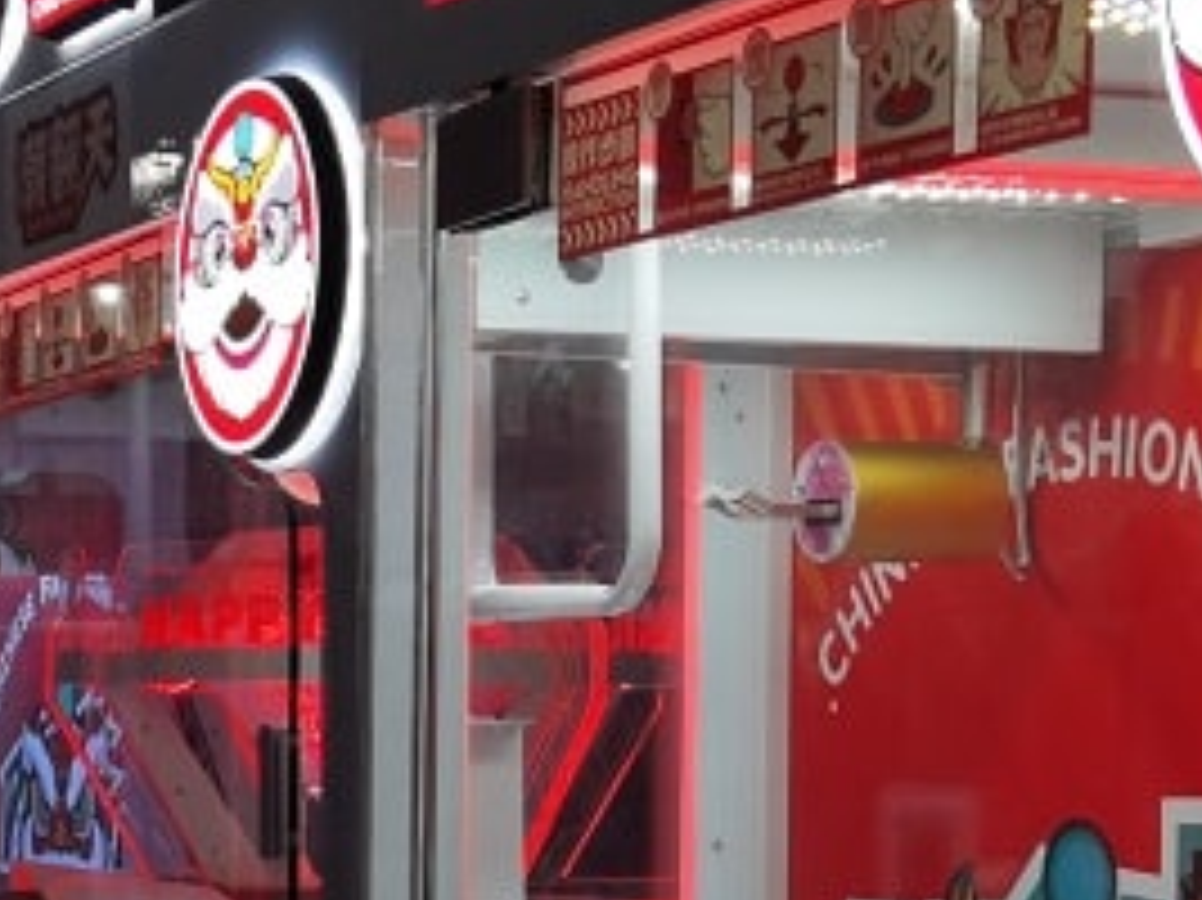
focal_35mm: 101
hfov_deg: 18.8
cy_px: 1012
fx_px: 3506
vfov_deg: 14.3
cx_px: -63
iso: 50
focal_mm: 6.71
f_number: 1.9
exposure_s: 1/351
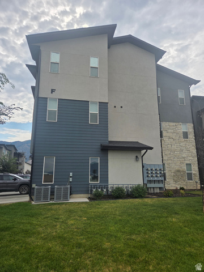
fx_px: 181
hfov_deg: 58.9
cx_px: 102
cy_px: 136
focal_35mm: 23
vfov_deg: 73.9
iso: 80
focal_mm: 5.4
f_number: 1.8
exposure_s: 1/7891
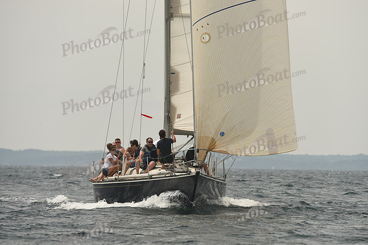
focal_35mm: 380
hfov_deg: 5.4
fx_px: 3885
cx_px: 184
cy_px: 122
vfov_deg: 3.6
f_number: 6.3
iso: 250
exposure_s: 1/1000
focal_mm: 380
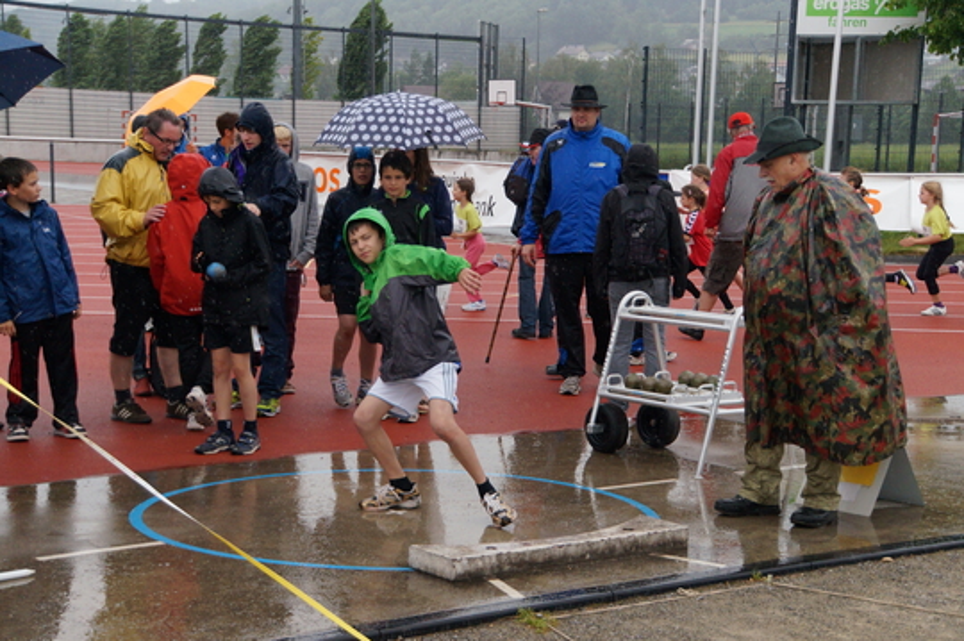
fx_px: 1806
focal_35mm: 68
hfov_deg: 29.9
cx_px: 482
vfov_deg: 20.1
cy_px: 320
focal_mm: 45
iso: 1000
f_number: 4.5
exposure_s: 1/2000
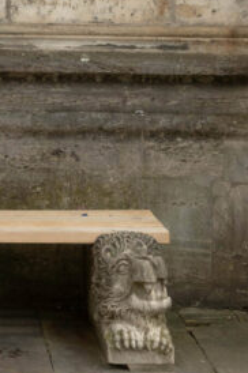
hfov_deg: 10.2
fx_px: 1357
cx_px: -80
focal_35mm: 131
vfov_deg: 15.0
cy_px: -97
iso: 500
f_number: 3.2
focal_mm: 35
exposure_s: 1/800
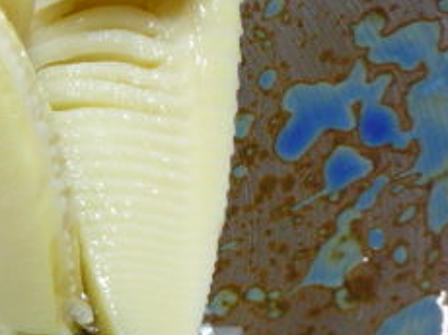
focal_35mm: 92
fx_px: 1189
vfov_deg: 16.0
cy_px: 152
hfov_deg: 19.3
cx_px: -169
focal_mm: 5.5
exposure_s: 1/30
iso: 250
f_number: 2.8
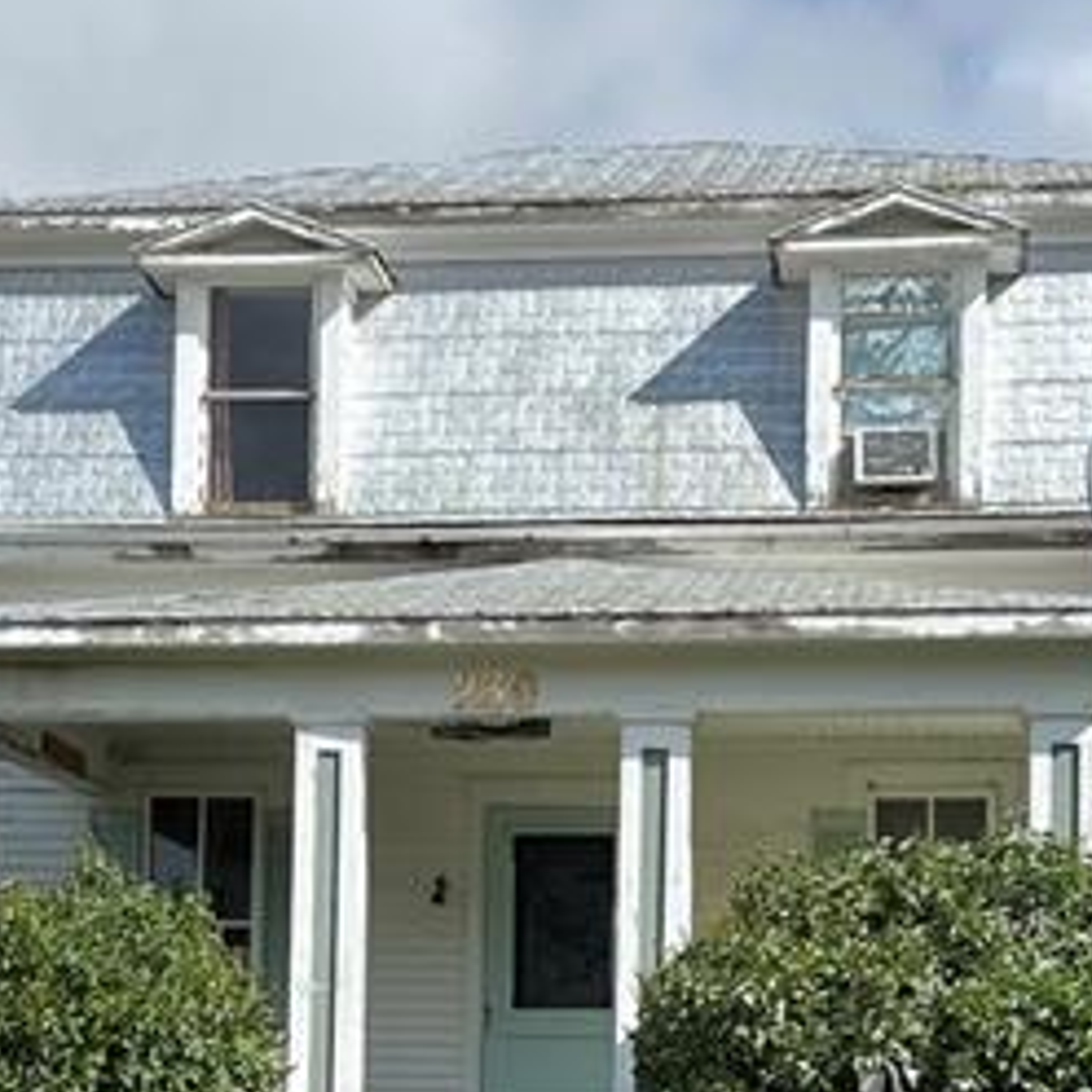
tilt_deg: +3.2
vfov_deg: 18.0
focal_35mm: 95
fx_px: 3391
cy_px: 1008
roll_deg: -0.9
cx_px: 445
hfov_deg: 18.3
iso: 50
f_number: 1.6
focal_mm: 5.1
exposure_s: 1/4854
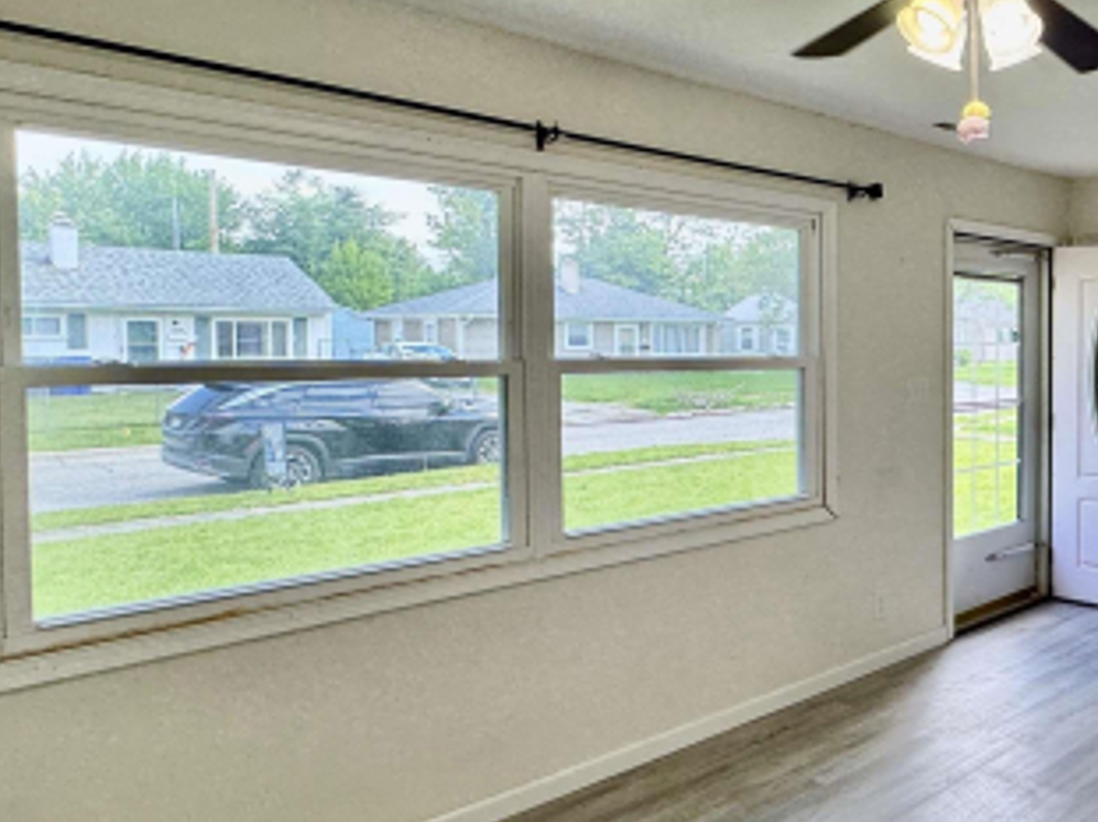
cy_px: 370
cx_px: 1086
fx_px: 951
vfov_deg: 46.7
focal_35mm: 30
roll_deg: -0.2
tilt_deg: -1.8
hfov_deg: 49.5
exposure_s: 1/120
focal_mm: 2.22
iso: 80
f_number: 2.2
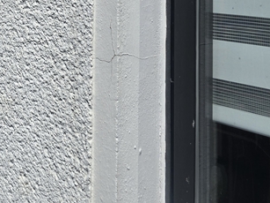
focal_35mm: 60
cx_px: -80
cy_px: -55
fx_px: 468
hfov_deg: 27.1
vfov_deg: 22.1
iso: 12
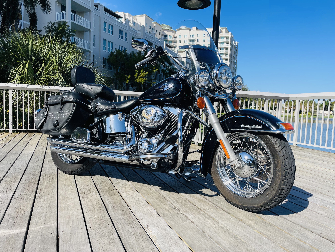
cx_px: 168
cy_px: 126
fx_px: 252
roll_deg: -3.6
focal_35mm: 26
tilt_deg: -3.6
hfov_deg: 67.3
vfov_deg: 53.1
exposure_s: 1/3125
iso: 32
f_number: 1.6
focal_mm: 4.2
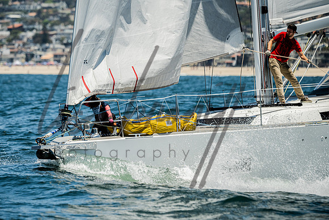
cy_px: 126
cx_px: 134
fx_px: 3693
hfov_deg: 5.1
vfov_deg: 3.4
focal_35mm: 404
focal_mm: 300
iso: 320
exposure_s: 1/1250
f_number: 5.6
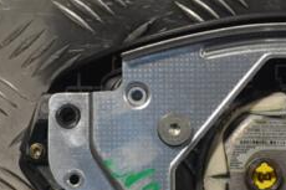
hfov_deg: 9.5
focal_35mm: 215
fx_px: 1709
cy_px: 179
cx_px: 245
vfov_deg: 6.4
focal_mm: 55
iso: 3200
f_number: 9
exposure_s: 1/320
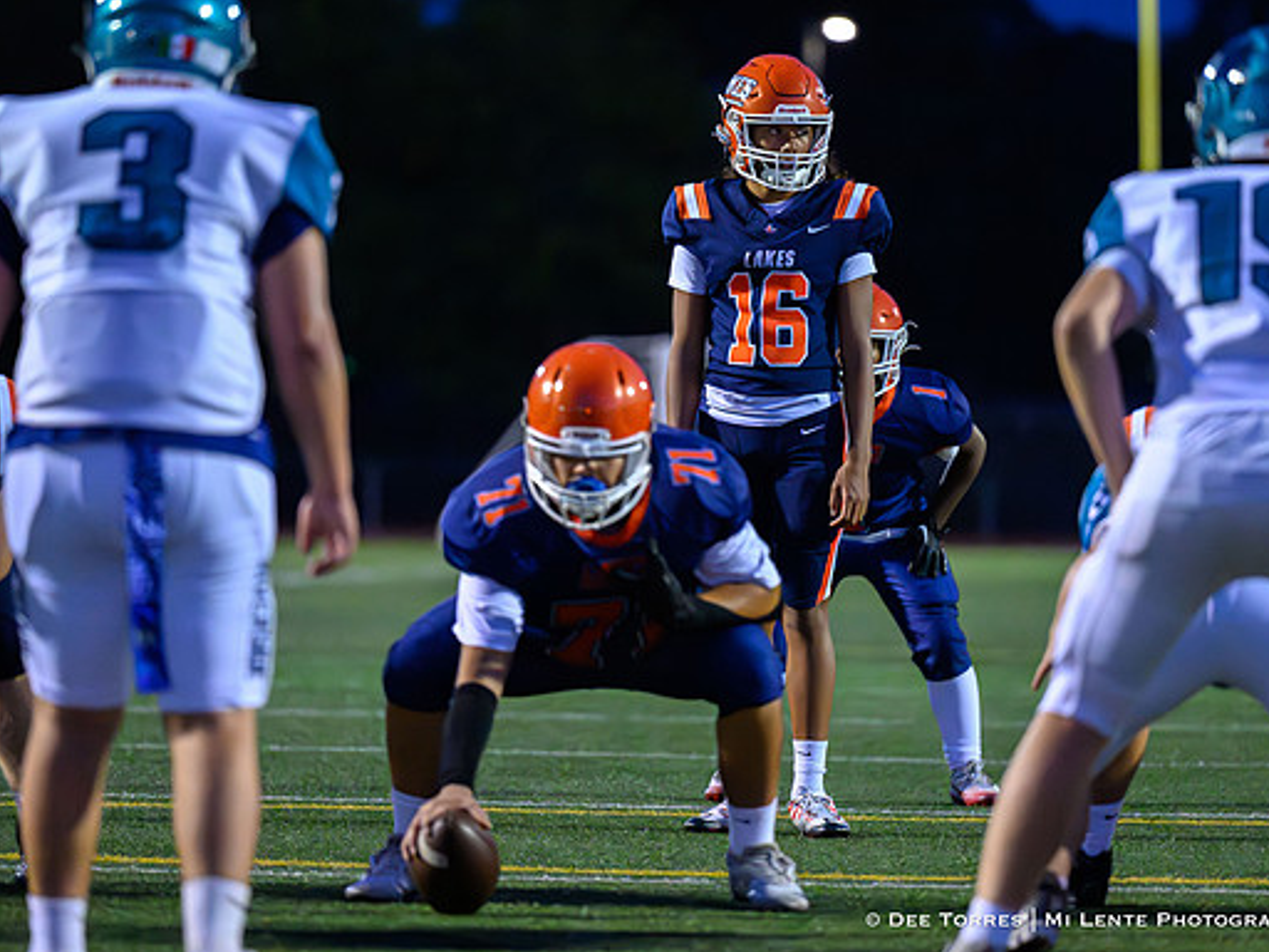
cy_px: 427
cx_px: 710
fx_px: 10008
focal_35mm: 273
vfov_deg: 5.4
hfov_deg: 7.3
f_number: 2.8
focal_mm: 200
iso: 22800
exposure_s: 1/1250
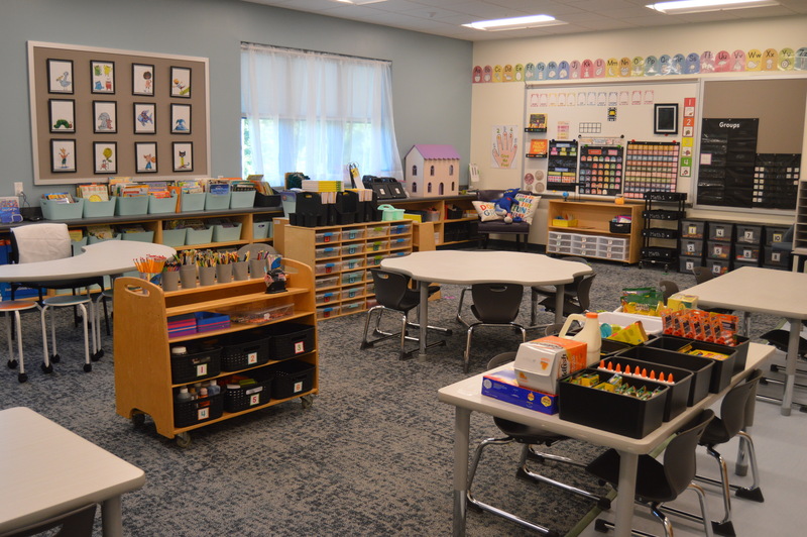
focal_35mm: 34
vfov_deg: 38.3
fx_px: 773
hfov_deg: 55.1
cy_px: 268
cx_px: 404
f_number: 3.8
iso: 720
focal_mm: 23
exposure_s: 1/60
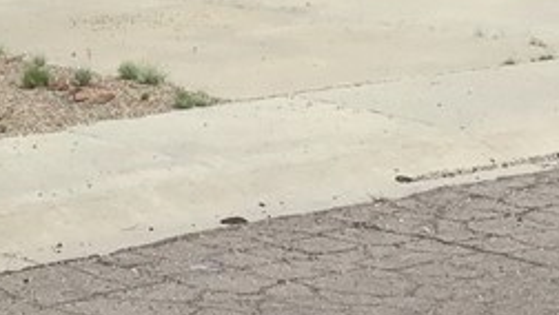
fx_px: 2032
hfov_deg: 15.3
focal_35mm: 137
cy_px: -131
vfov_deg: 8.7
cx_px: -24
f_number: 2.4
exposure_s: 1/2551
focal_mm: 3.3
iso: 25
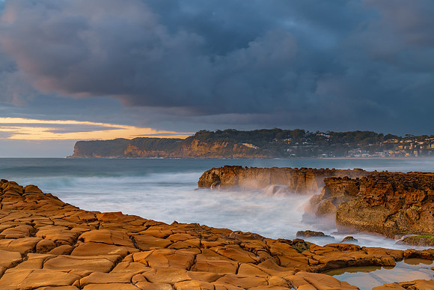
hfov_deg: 44.0
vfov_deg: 30.2
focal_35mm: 45
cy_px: 145
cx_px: 217
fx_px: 537
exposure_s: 5
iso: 100
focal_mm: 44
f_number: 11
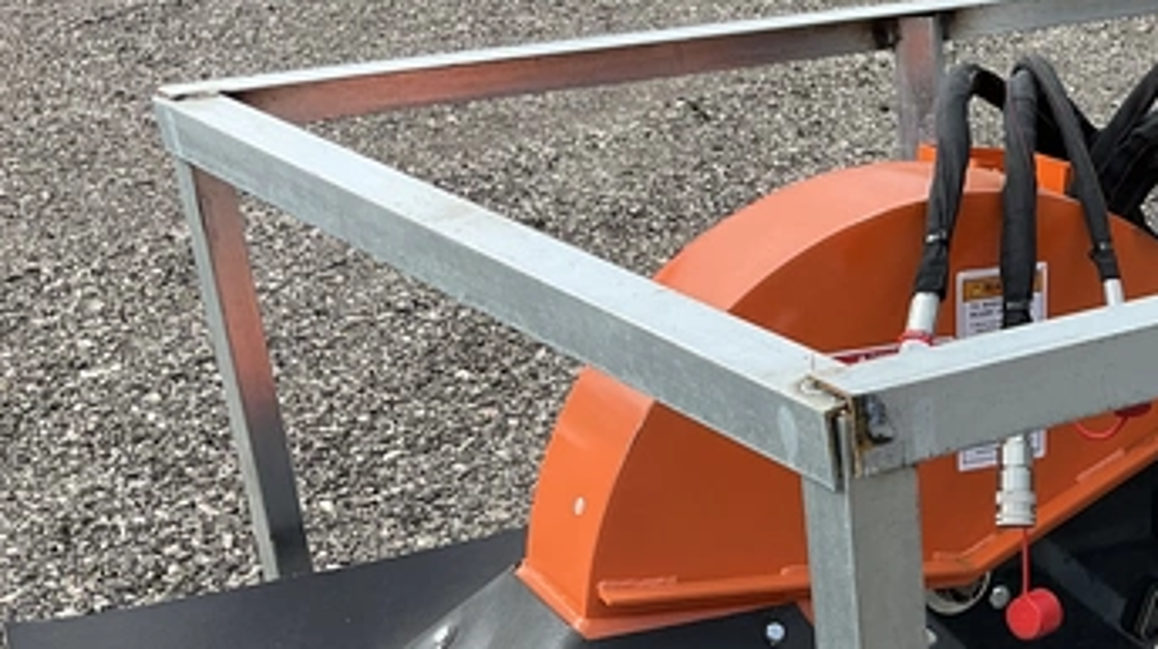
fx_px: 2117
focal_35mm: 69
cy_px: 631
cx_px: 1155
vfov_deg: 17.1
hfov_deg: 28.7
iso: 25
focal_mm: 3
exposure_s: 1/599
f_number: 1.8
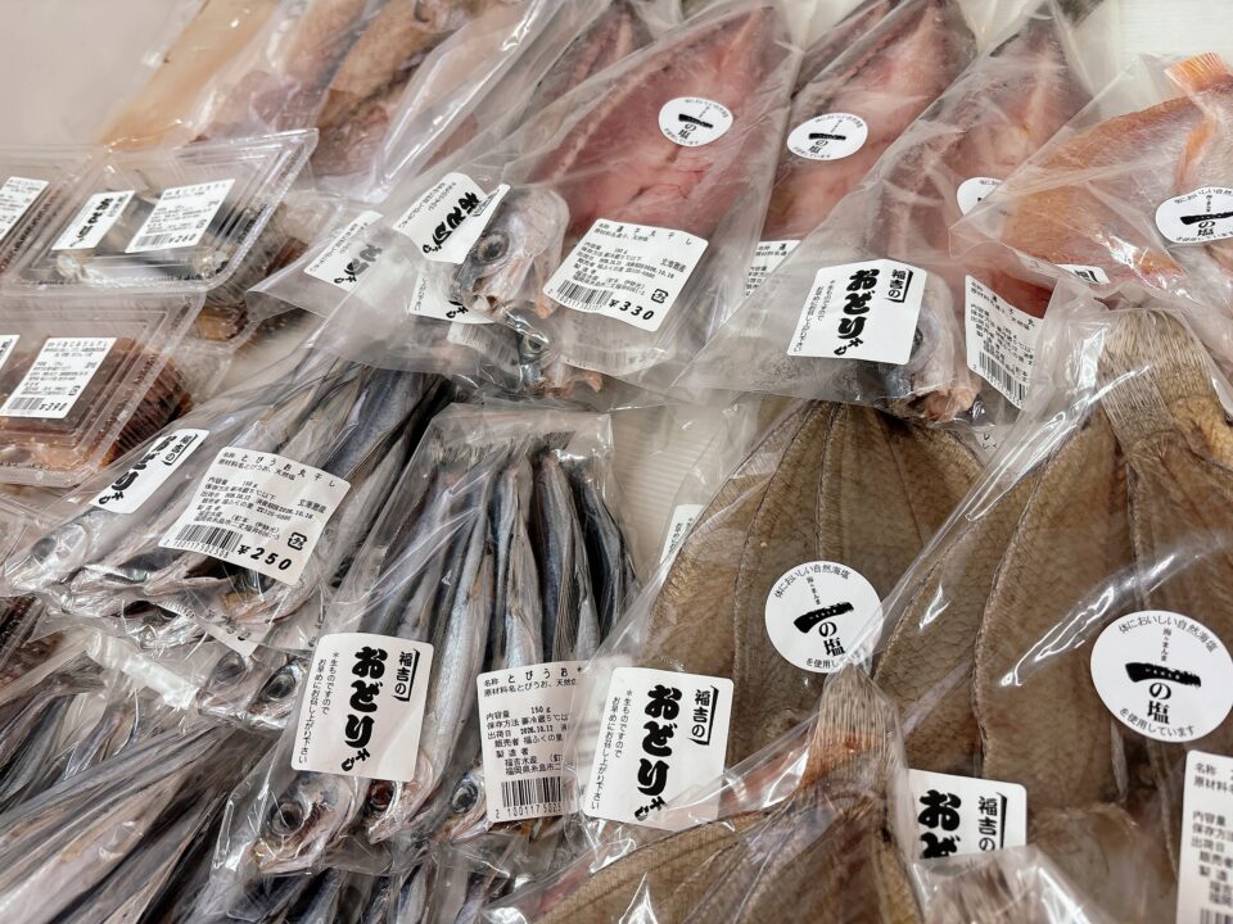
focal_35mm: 26
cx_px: 616
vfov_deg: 53.1
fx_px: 926
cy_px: 462
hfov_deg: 67.3
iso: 100
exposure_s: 1/60
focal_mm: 5.96
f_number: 1.6
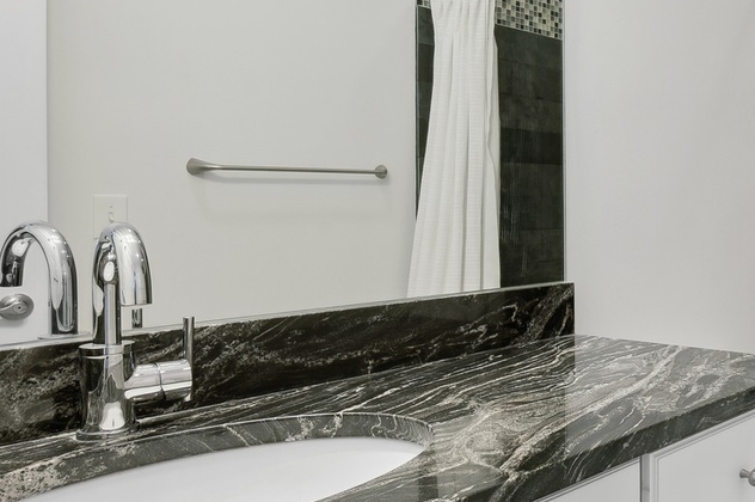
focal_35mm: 36
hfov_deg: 45.2
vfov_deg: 36.3
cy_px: 152
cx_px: 751
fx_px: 754
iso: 100
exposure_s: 1/1.67
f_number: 10
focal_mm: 14
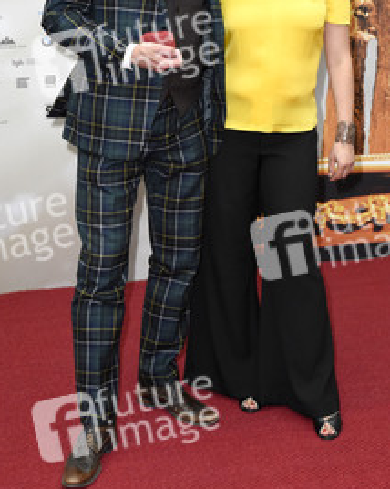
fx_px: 910
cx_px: 179
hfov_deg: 24.2
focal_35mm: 63
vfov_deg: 29.7
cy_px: 146
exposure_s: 1/160
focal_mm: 30
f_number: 6.3
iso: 1600
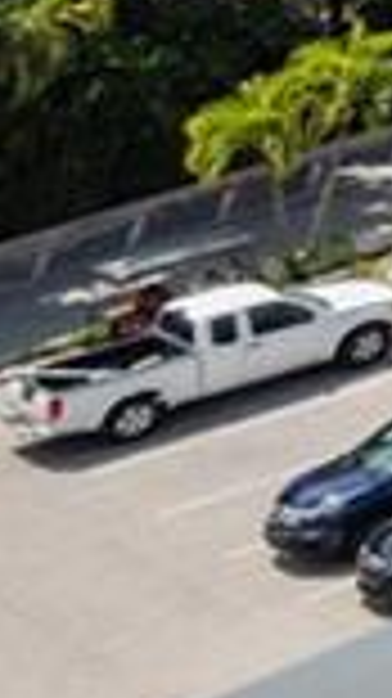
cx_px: 3528
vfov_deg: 9.1
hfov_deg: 3.4
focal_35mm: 194
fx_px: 3591
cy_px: -1342
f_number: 8
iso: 200
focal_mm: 18
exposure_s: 1/1600
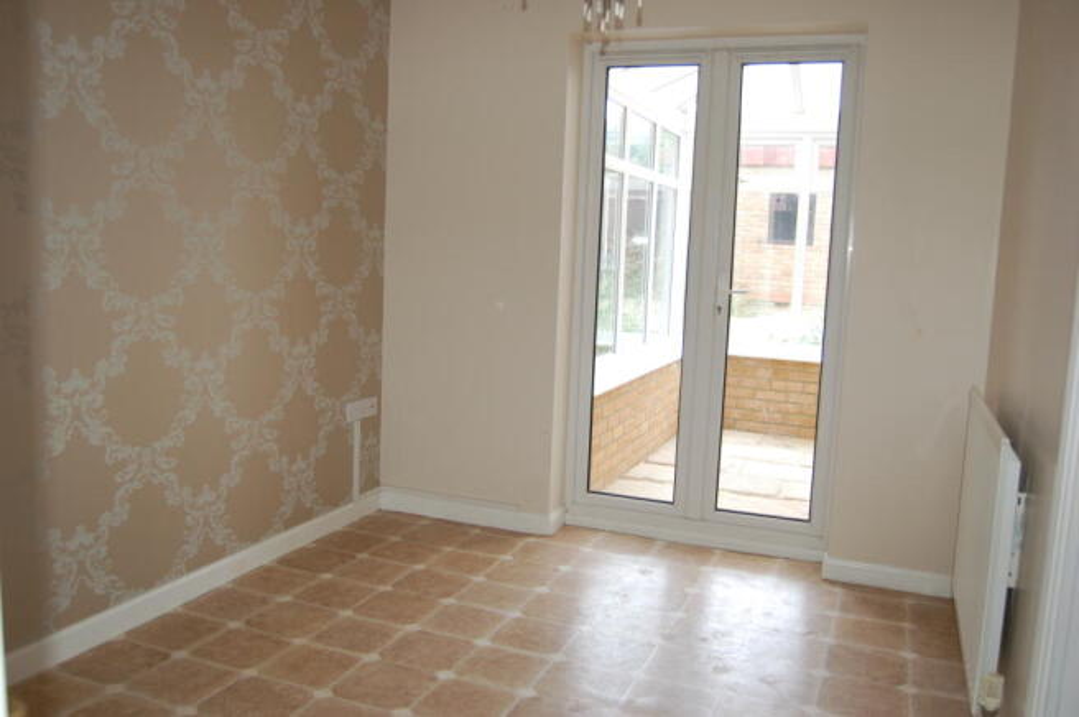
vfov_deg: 43.5
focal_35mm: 30
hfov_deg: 62.0
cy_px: 358
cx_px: 540
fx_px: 898
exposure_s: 1/60
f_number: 3.8
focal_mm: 20
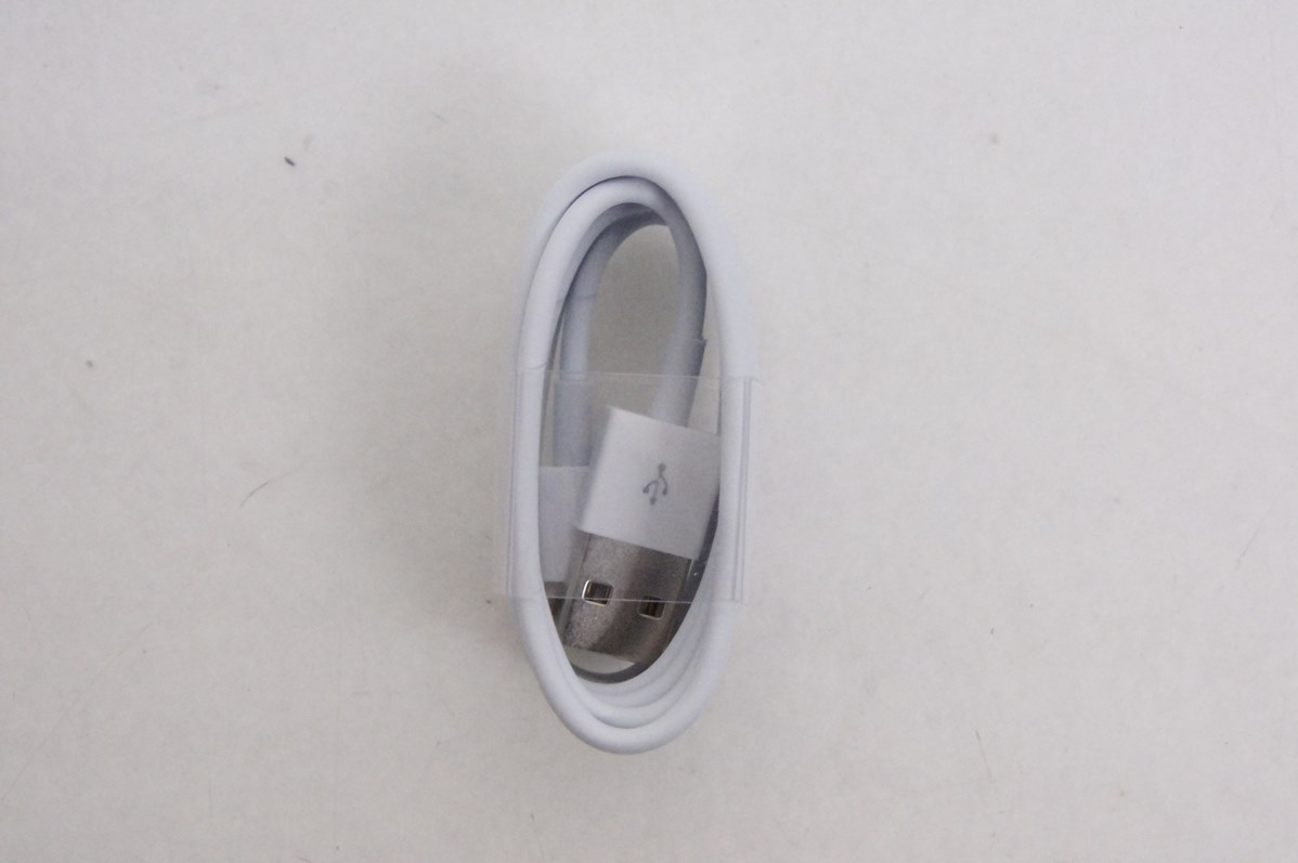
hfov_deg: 26.0
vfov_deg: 17.5
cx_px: 649
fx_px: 2810
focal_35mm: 78
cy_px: 432
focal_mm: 52
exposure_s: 1/60
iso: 6400
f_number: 10
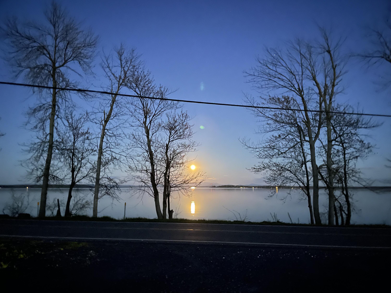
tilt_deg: +8.3
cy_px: 146
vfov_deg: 53.1
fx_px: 294
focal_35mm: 26
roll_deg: -0.4
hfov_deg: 67.3
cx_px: 196
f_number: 1.6
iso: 800
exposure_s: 1/2
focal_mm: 4.2
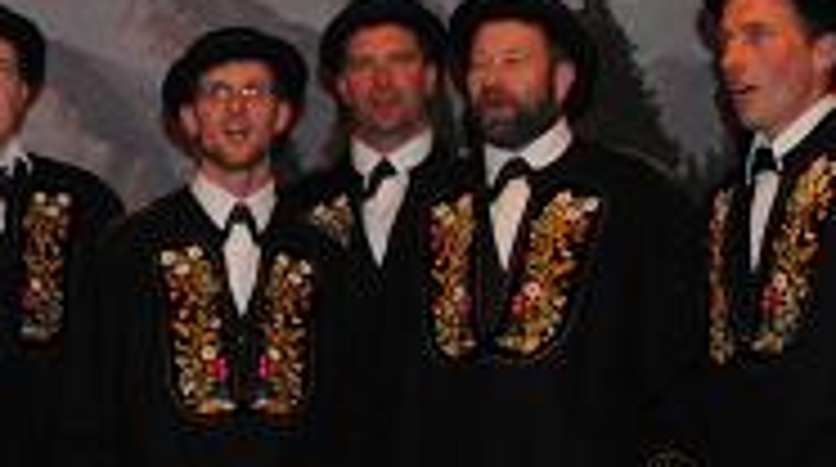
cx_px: 2
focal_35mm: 128
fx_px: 2833
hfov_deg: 16.4
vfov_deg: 9.3
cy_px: 559
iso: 200
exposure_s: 1/60
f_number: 4.2
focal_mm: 26
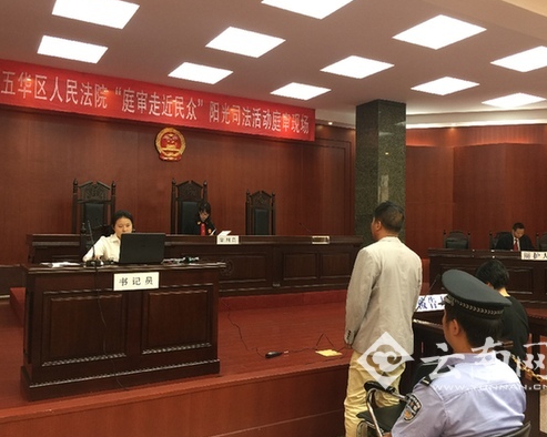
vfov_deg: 47.1
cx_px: 281
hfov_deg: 57.2
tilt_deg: +2.0
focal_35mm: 31
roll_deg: -1.7
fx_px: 502
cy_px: 217
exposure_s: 1/17
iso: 50
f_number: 2.2
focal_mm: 4.15
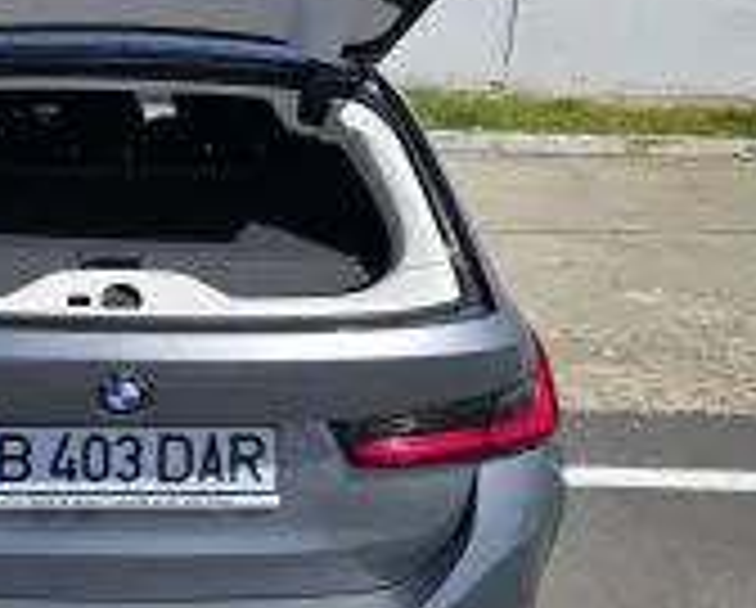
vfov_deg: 31.5
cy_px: 248
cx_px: 104
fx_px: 1076
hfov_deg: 36.7
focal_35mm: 48
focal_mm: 6.3
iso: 80
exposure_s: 1/6809
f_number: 1.7
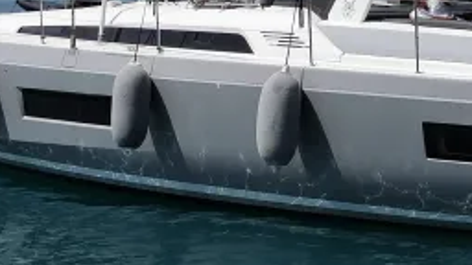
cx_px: 400
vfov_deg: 10.9
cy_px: -37
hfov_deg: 19.2
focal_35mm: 110
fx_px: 1377
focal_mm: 5.58
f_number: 1.8
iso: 50
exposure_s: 1/6803
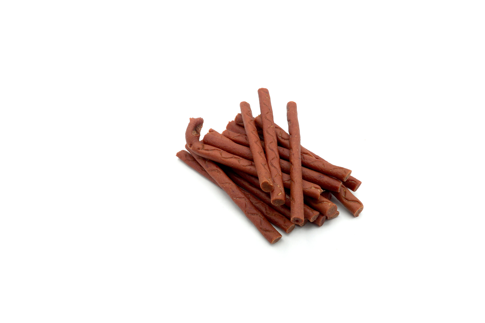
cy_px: 162
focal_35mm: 34
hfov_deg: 55.1
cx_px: 242
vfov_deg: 38.3
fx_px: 465
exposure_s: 1/250
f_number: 8
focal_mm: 23
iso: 100
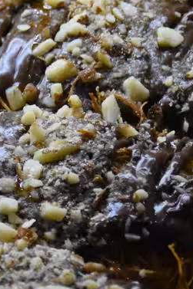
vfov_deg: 2.7
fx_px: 6221
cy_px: 101
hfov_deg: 1.8
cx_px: 72
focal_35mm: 773
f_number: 6.3
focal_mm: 120
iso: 2500
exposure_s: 1/640
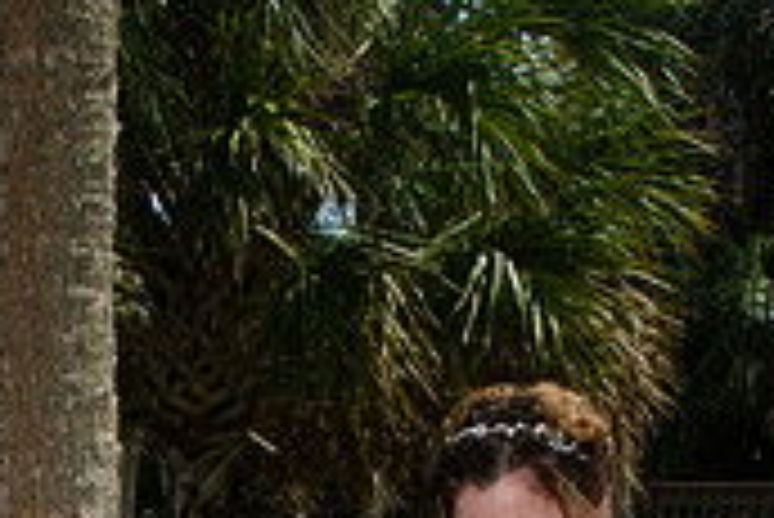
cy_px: 820
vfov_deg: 10.9
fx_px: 2604
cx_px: 58
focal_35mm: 121
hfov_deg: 16.7
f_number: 9
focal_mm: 24
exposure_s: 1/250
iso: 100
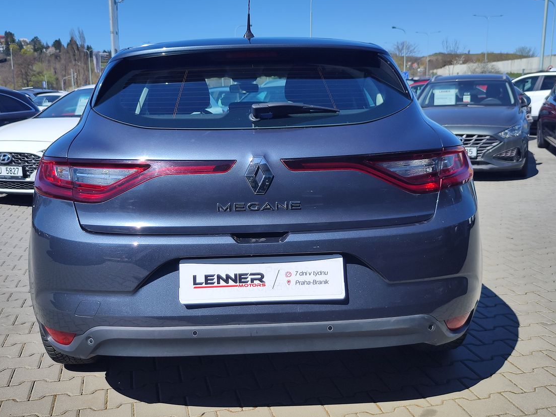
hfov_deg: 69.3
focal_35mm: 25
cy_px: 203
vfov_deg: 54.9
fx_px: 402
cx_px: 258
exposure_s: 1/1282
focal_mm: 7.01
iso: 50
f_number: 1.69
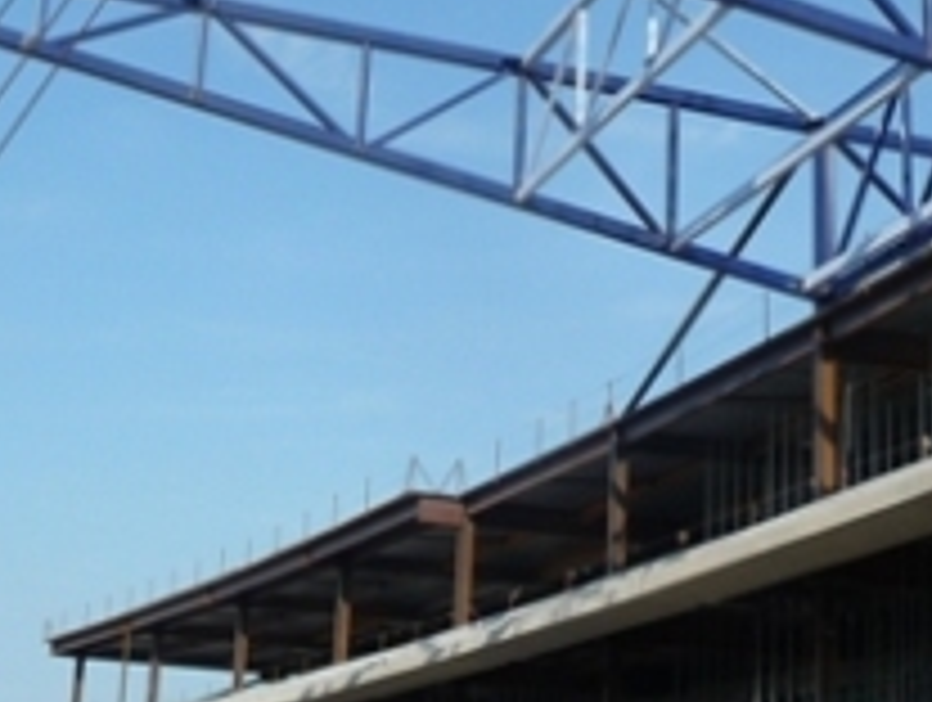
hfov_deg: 22.2
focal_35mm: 88
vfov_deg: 16.5
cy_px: 32
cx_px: 565
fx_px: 2373
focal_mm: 5.3
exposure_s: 1/1000
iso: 100
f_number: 3.5
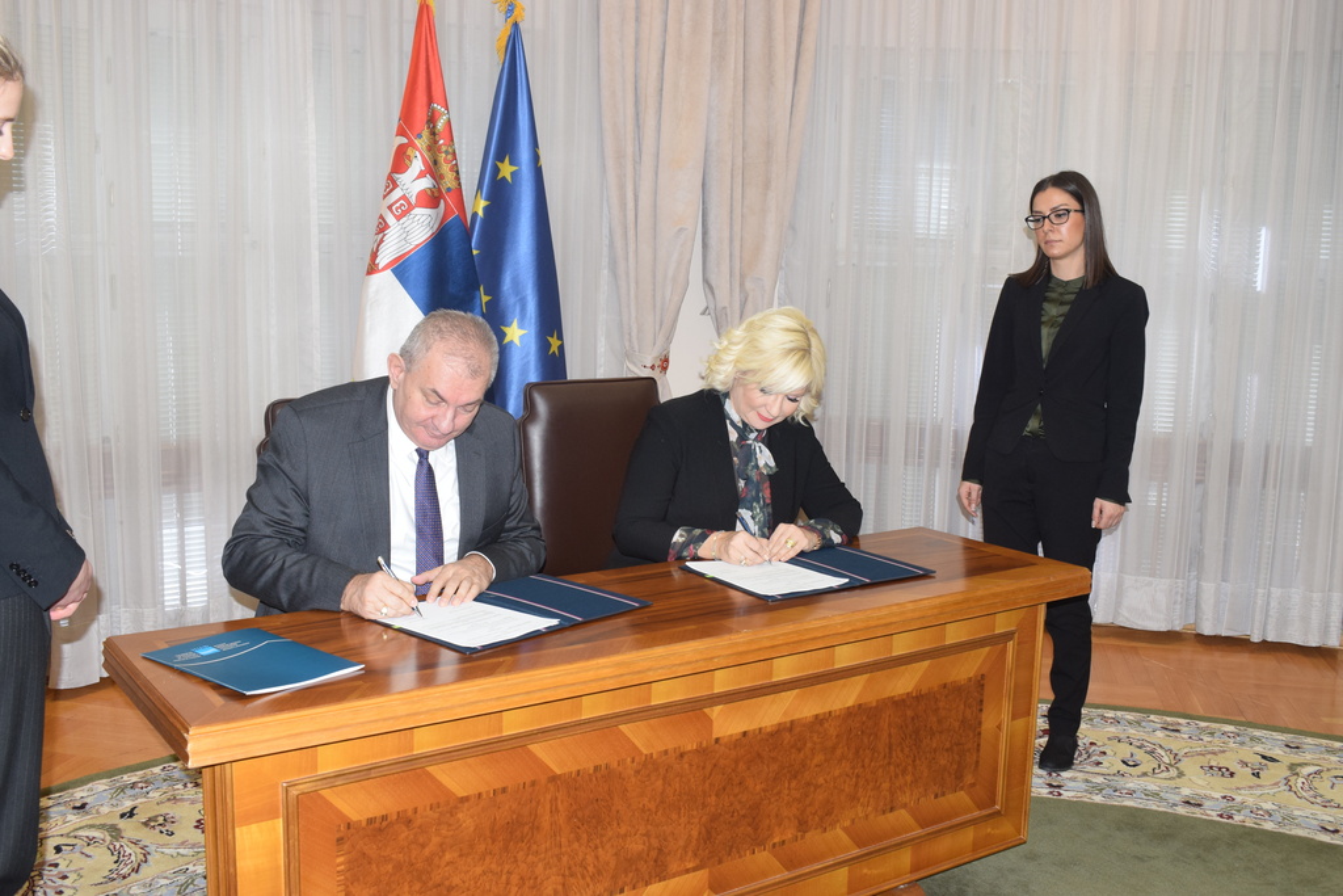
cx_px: 672
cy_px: 448
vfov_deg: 36.9
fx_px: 1343
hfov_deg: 53.1
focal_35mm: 36
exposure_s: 1/60
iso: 800
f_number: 8
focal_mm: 24
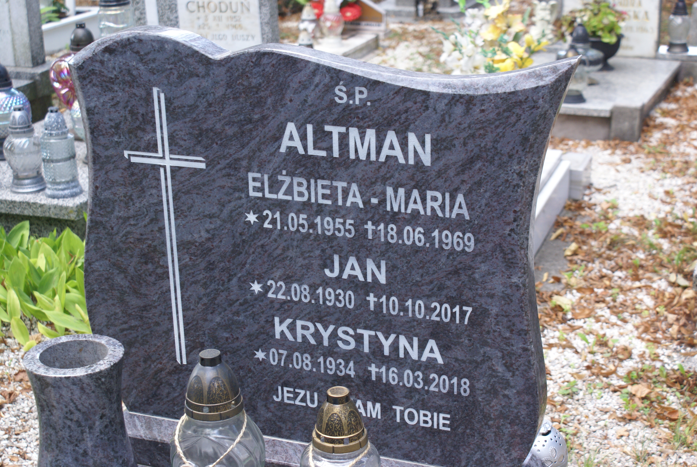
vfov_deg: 20.2
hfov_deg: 29.8
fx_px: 1308
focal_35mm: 68
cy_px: 234
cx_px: 348
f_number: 5.6
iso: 250
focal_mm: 45
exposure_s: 1/80
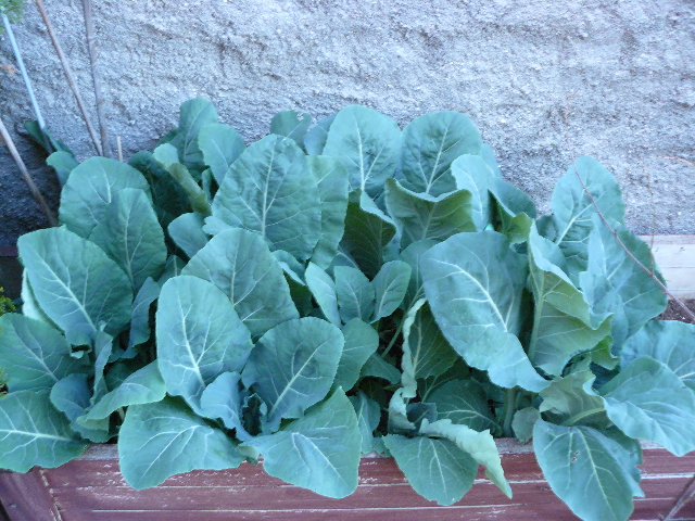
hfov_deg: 51.4
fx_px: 723
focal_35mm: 36
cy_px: 260
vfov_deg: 39.7
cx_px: 348
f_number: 2.8
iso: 200
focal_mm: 6
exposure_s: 1/6
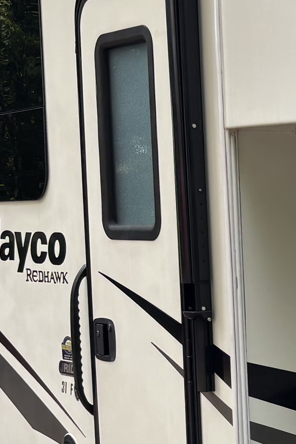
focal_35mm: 112
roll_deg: +0.1
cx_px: 556
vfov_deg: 18.1
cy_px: 339
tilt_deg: -1.4
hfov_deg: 11.3
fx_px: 1382
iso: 50
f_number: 1.6
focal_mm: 5.96
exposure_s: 1/831
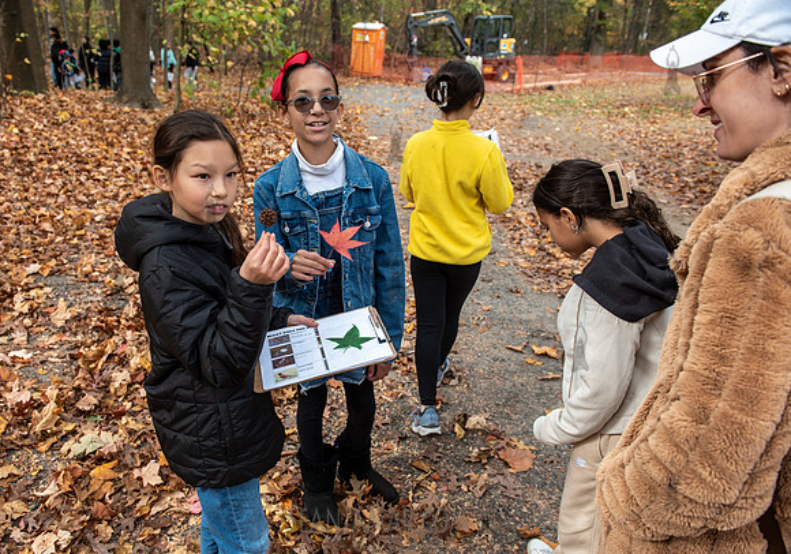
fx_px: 594
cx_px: 345
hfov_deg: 67.0
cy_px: 297
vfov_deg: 49.9
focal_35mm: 27
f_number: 3.5
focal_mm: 24
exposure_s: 1/250
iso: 160
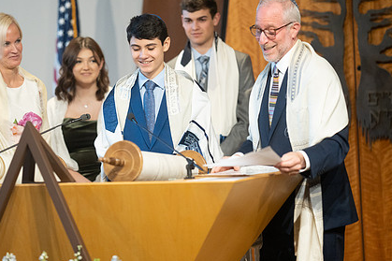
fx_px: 2035
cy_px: 116
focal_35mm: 187
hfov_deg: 11.0
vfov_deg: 7.3
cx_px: 125
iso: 3200
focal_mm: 135
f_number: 1.8
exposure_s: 1/400
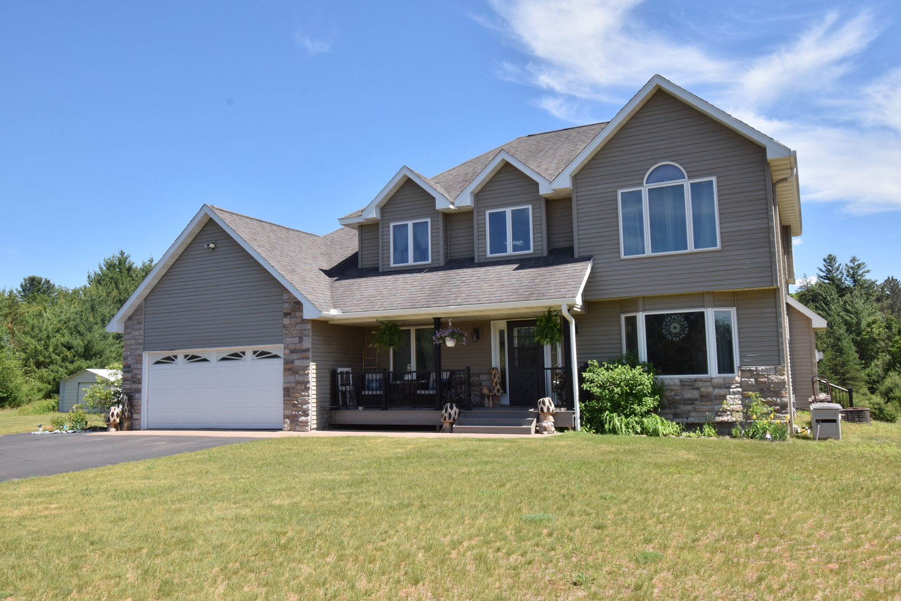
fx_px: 701
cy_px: 294
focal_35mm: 28
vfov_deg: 46.4
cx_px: 456
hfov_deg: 65.5
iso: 320
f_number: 18
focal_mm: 18
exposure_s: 1/200
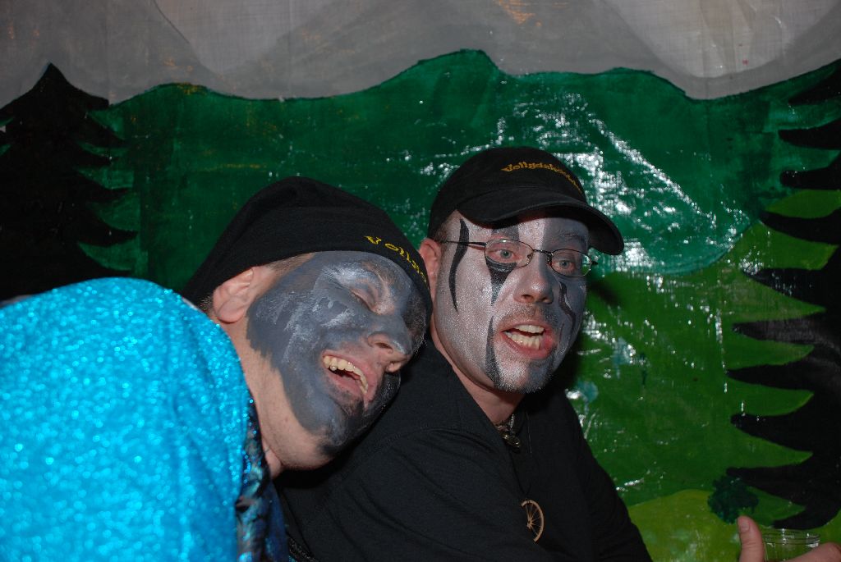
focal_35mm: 42
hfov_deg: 46.4
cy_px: 281
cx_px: 420
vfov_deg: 32.0
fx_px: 982
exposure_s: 1/60
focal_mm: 28
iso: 200
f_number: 4
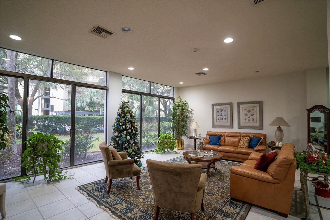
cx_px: 165
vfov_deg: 70.4
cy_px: 110
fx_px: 156
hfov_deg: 93.3
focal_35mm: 17
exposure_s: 1/160
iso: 2000
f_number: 2.8
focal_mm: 17
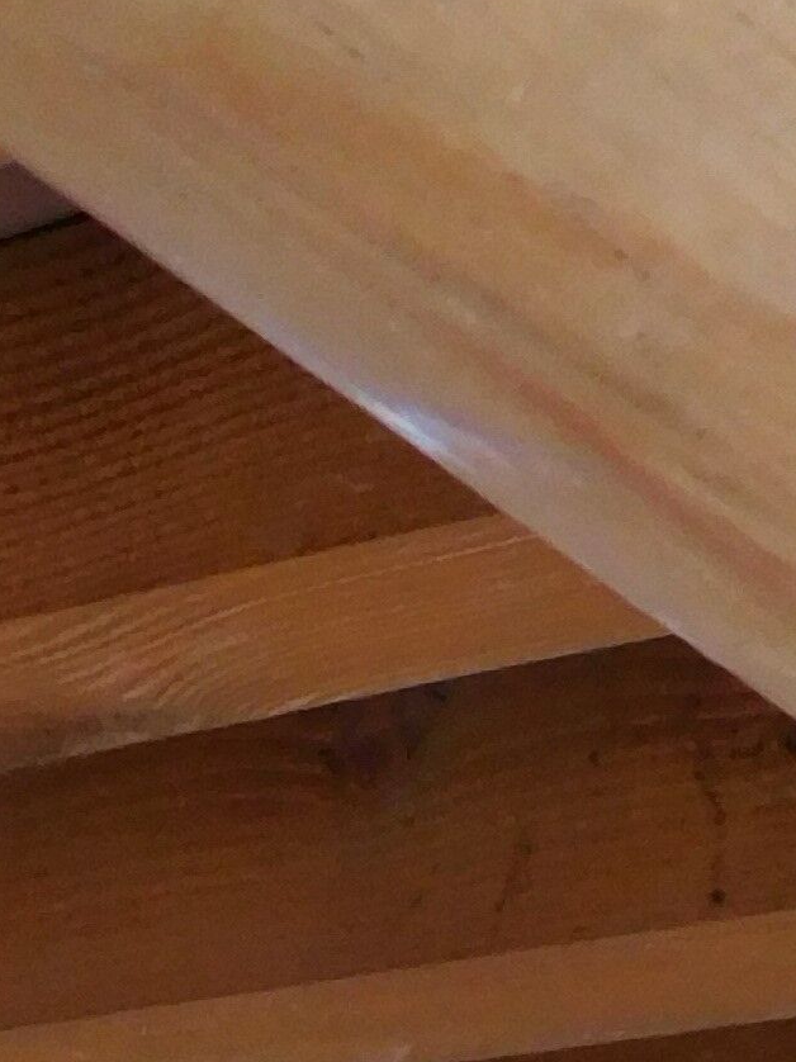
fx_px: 5062
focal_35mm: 165
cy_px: 2867
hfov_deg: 8.8
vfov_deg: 9.9
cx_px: -330
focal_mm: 5.3
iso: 320
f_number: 3.2
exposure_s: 1/30
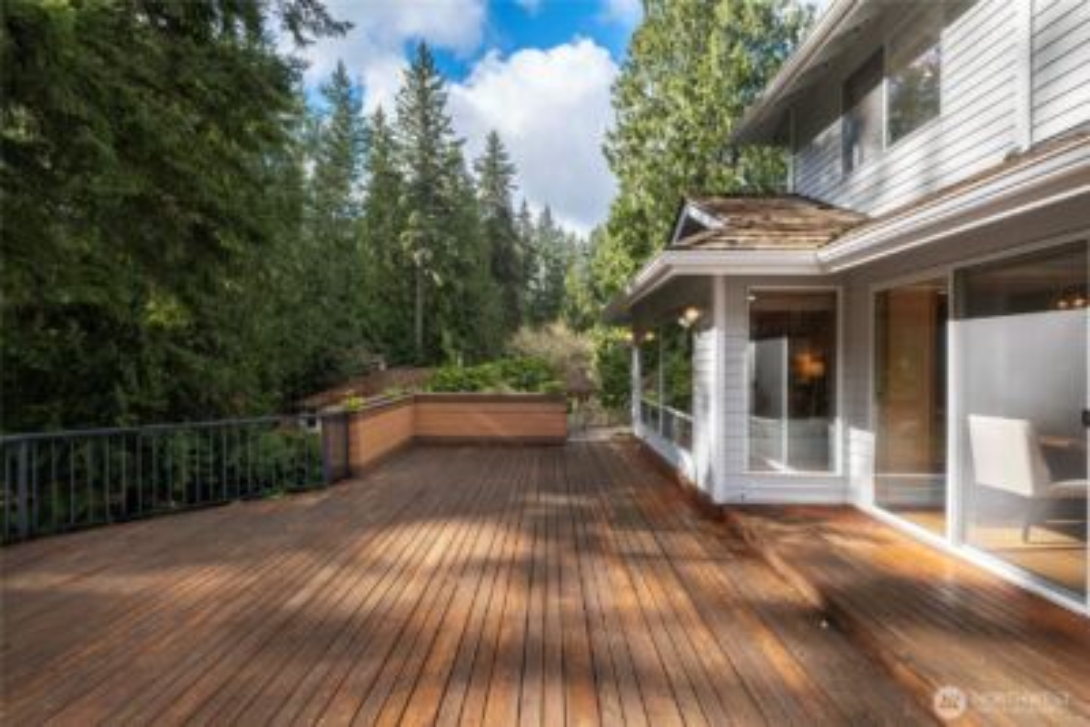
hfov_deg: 100.4
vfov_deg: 77.4
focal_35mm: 15
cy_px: 364
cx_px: 545
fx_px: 454
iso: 160
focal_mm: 10
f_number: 8
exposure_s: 1/60
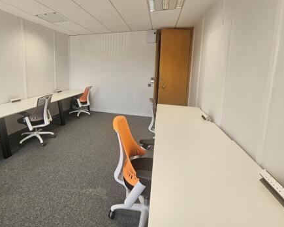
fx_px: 143
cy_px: 89
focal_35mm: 17
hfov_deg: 87.5
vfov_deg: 76.0
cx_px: 103
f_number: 2.2
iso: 64
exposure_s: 1/100
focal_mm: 2.2
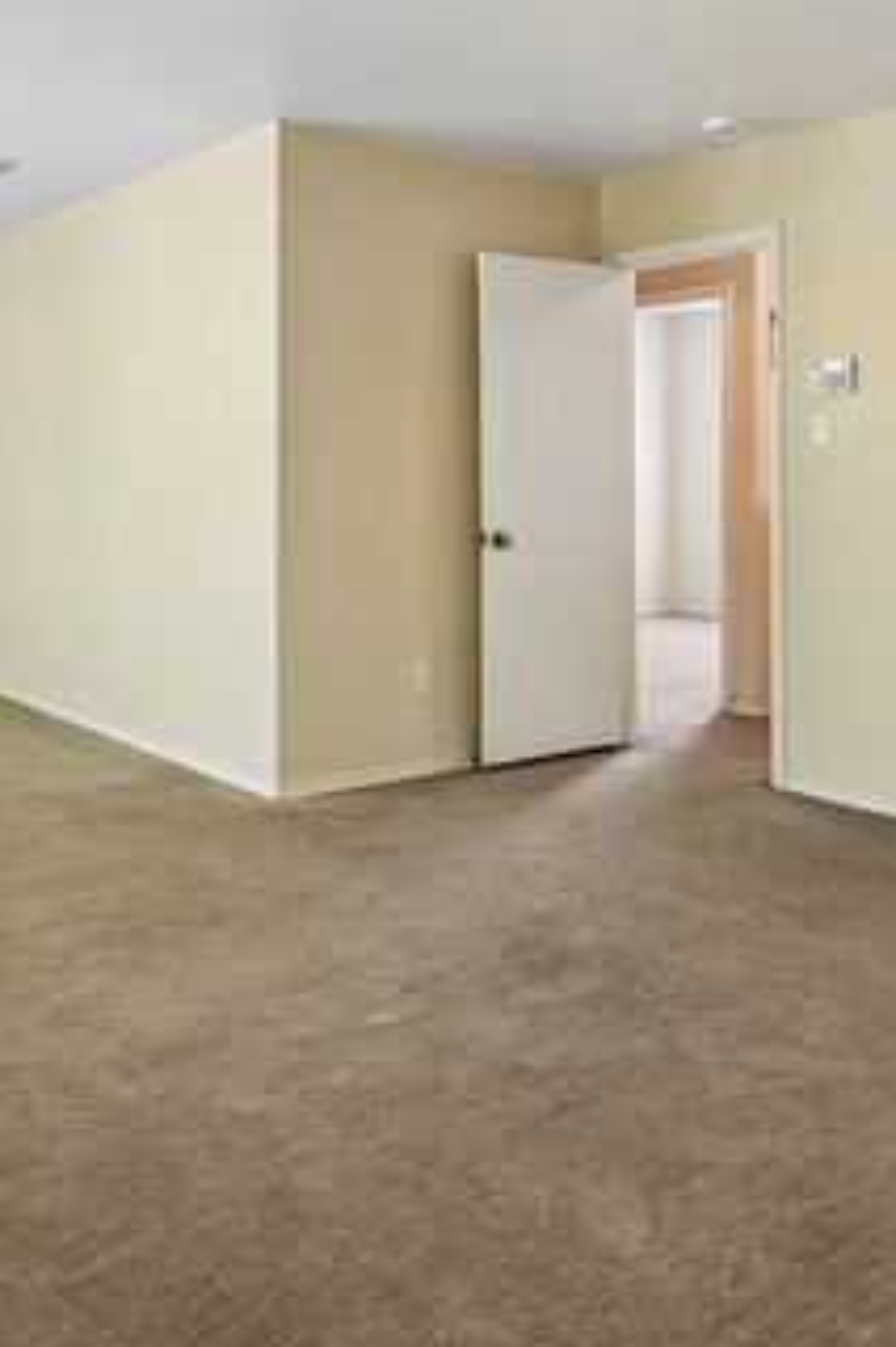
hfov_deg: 38.6
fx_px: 1271
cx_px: 332
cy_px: 478
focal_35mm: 34
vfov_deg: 55.0
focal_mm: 17
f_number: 8
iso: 2200
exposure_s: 1/15
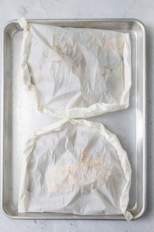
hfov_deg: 33.4
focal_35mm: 40
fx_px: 257
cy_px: 116
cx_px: 77
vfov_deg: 48.5
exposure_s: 1/200
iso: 250
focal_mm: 40
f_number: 16
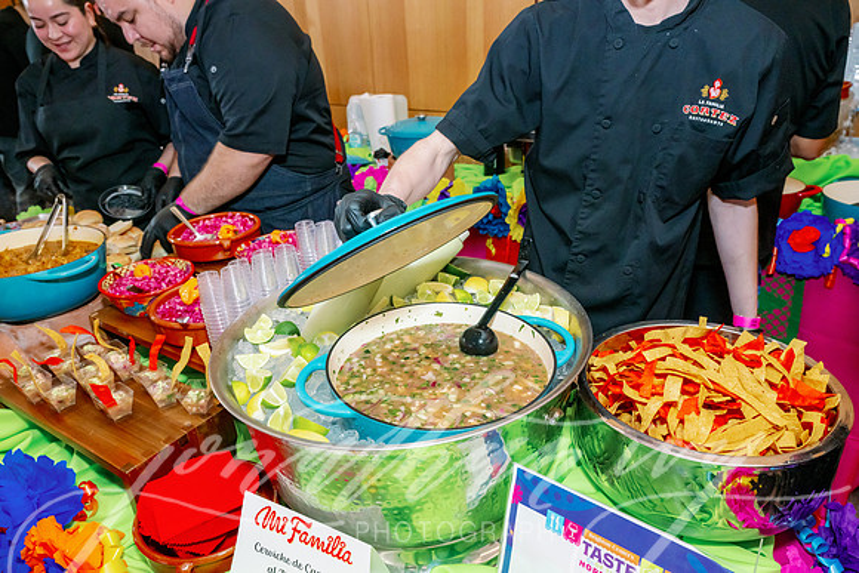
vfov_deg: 48.0
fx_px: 644
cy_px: 286
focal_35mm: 27
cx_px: 430
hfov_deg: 67.4
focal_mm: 27
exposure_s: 1/100
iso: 2000
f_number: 6.3
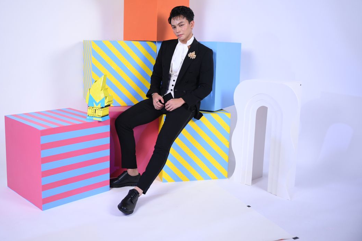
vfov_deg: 33.7
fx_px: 398
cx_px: 151
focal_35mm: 40
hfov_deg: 48.7
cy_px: 103
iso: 400
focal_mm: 33.5
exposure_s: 1/160
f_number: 2.8
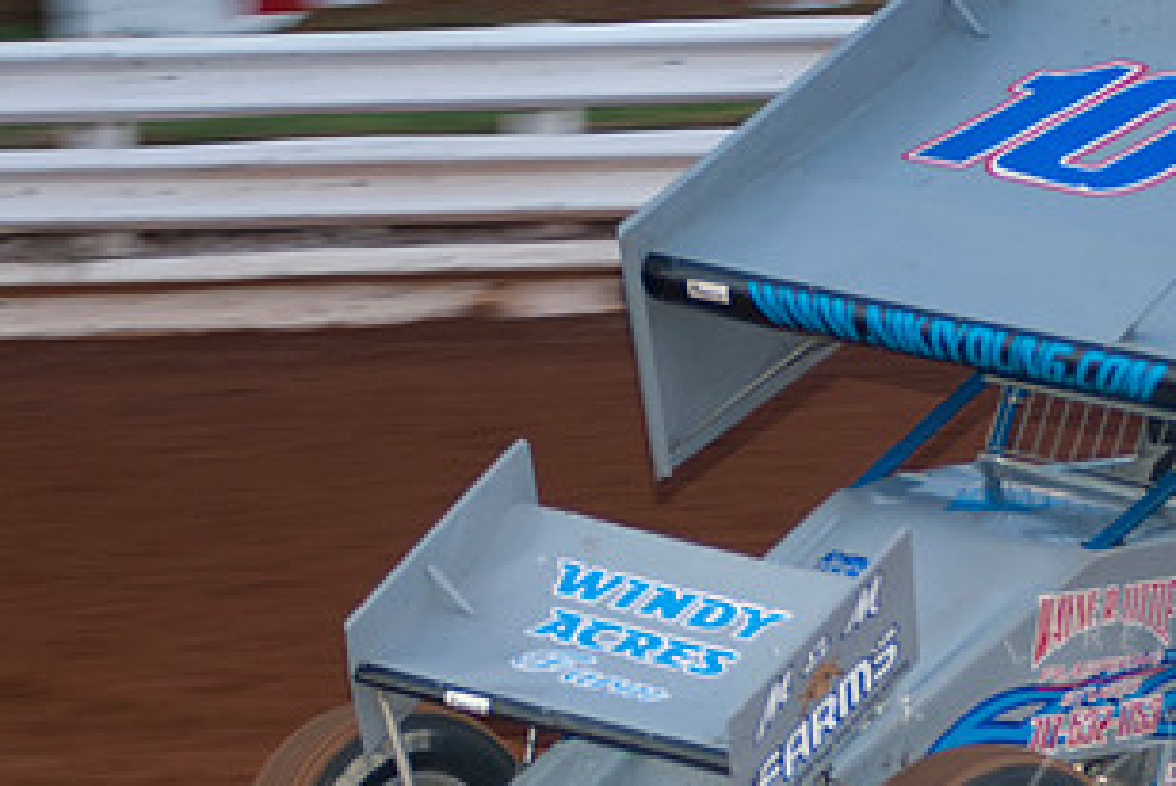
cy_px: 496
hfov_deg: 7.7
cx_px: 1092
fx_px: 8763
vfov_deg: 5.1
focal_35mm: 268
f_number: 2.8
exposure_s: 1/400
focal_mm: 95
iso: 250
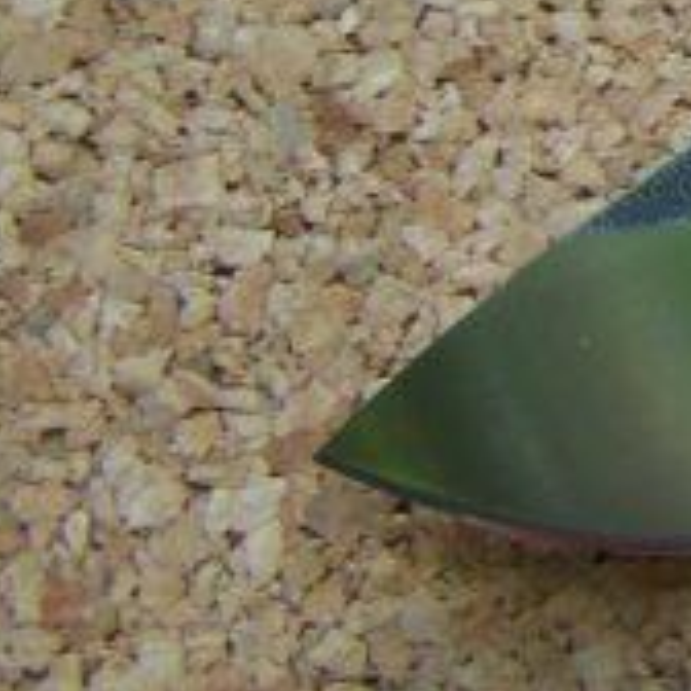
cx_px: 1563
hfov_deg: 10.1
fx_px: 3478
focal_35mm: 154
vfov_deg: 11.2
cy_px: -95
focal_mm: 6.3
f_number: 2.8
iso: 64
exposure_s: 1/160
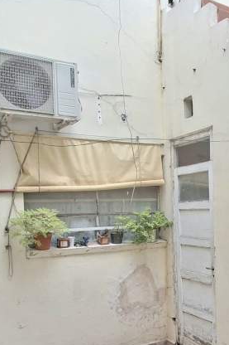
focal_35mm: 39
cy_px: 231
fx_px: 372
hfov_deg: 31.7
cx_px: 227
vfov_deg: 48.7
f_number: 2.2
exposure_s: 1/40
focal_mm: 1.74
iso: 100
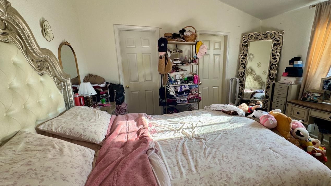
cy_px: 101
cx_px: 191
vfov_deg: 60.9
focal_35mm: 18
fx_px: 158
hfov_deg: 91.9
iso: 64
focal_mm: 2.22
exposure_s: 1/99
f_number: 2.2
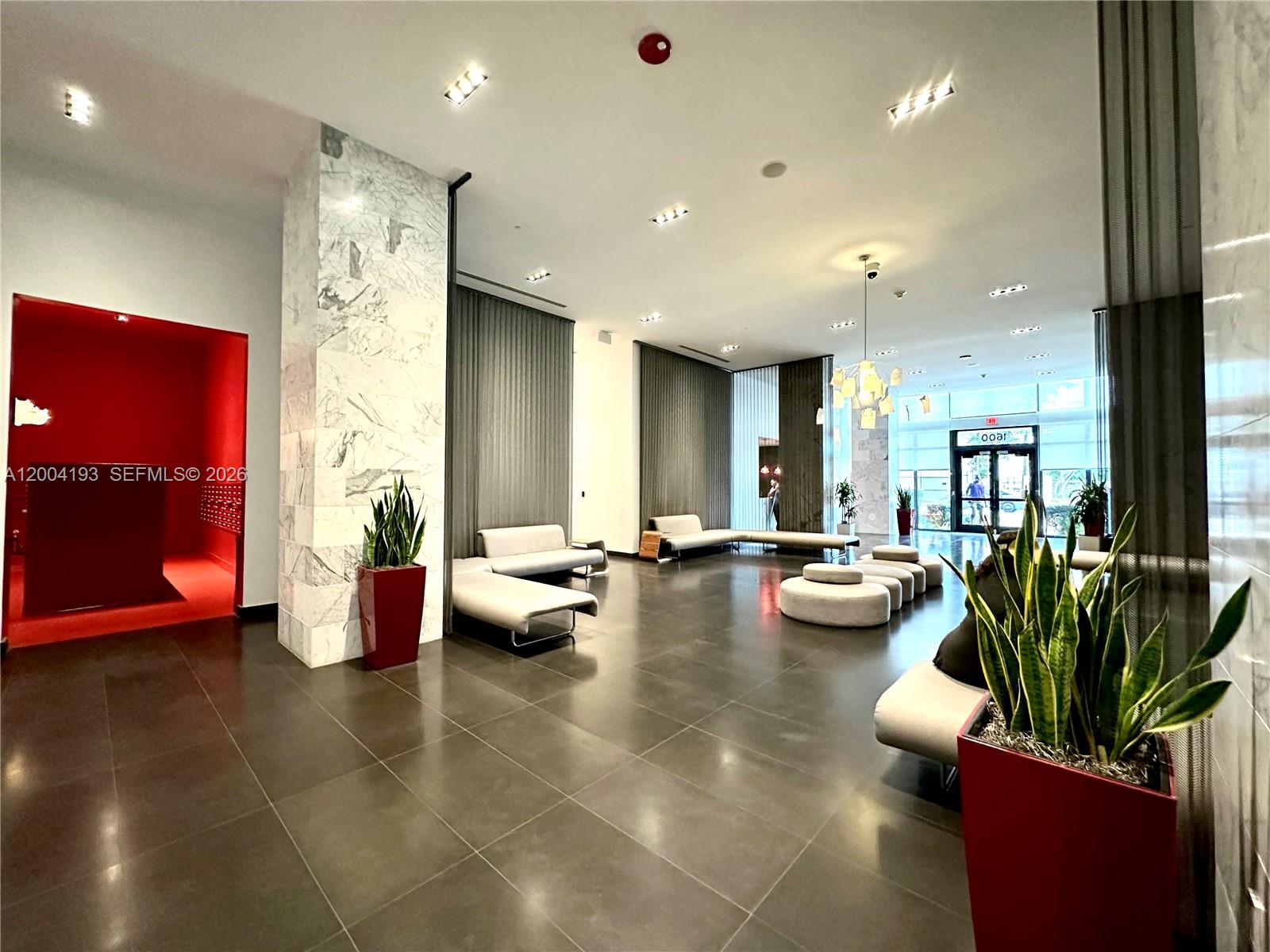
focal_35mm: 14
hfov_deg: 102.1
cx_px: 635
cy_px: 476
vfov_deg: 85.7
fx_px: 514
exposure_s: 1/60
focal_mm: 2.22
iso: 800
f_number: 2.2
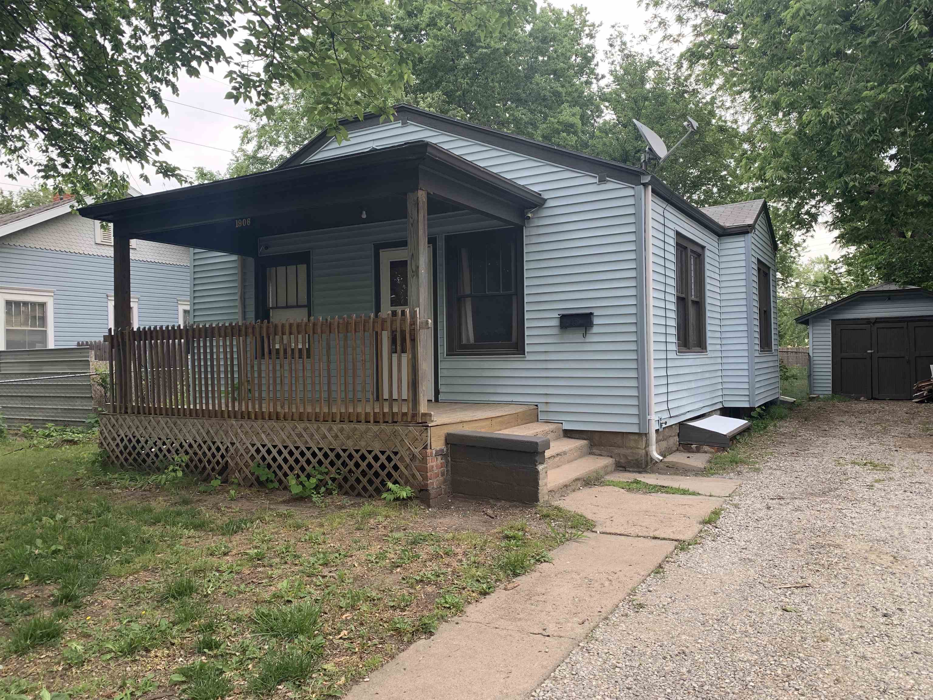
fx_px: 701
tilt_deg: +0.2
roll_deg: +0.5
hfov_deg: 67.3
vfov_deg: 53.1
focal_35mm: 26
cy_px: 350
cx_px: 466
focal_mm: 4.25
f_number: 1.8
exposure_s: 1/330
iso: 25
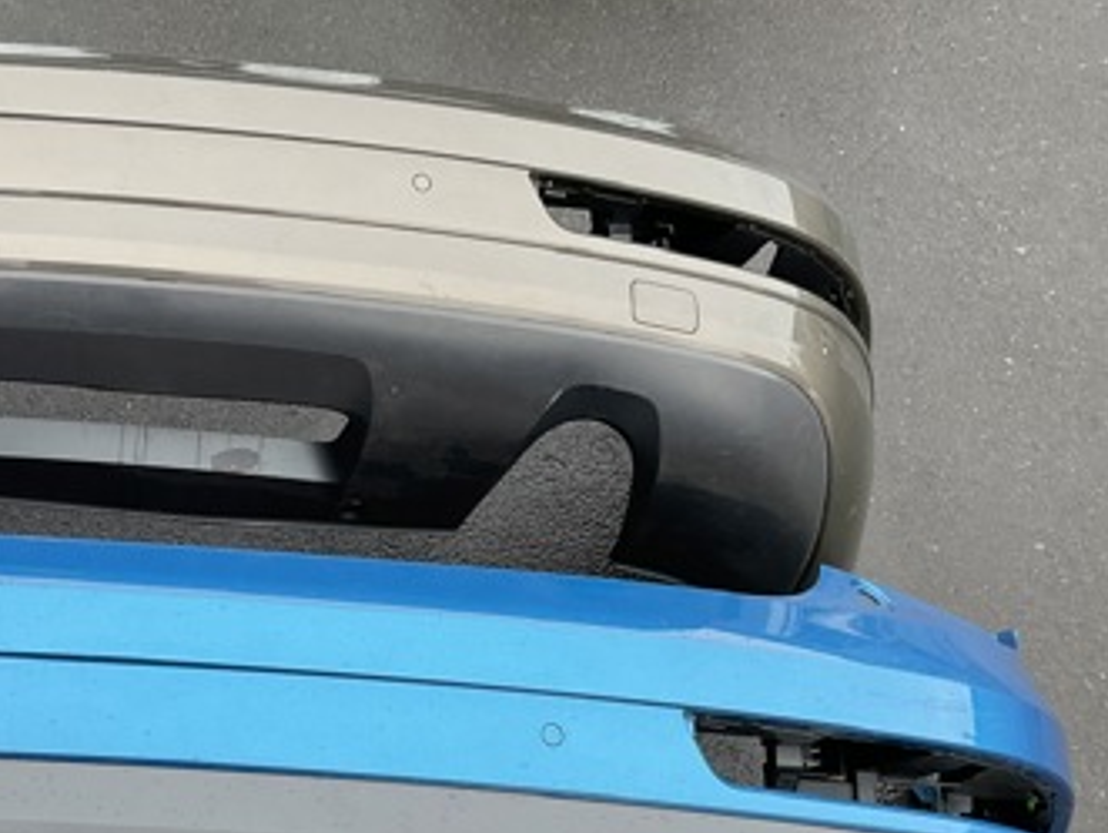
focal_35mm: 56
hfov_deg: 32.7
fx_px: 1794
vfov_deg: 25.9
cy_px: 585
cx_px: 124
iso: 40
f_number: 1.8
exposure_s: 1/122
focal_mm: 3
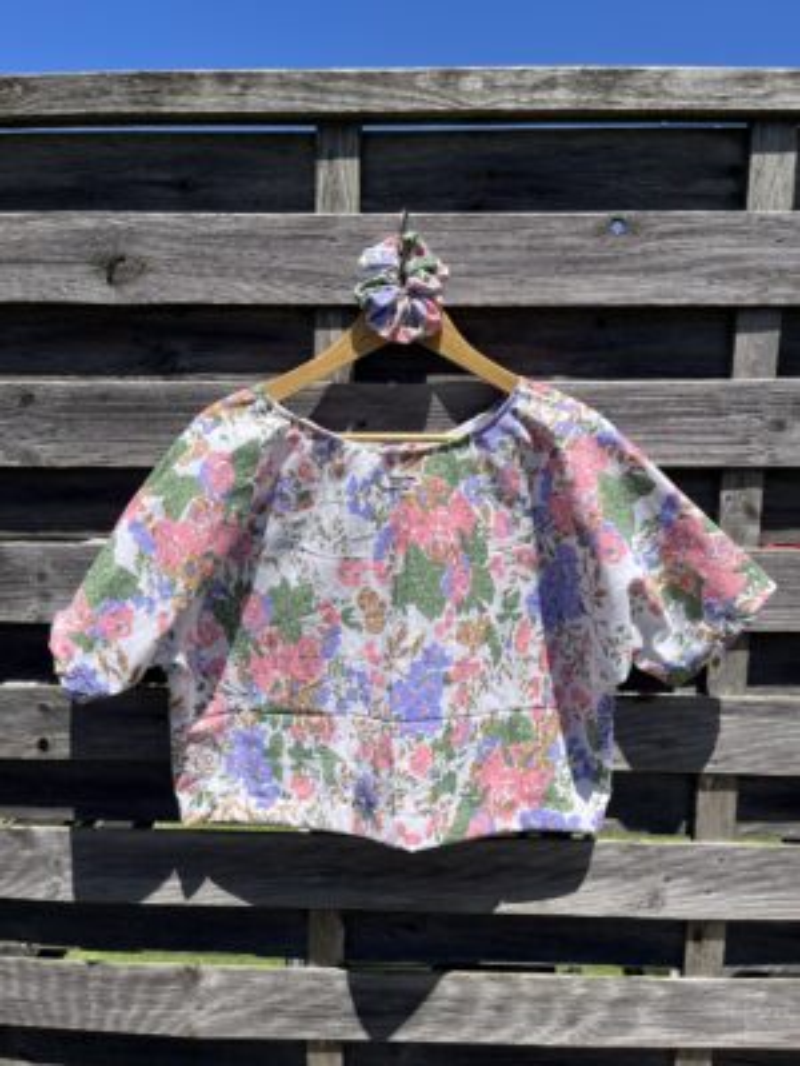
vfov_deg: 67.3
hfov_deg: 53.1
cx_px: 400
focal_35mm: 26
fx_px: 801
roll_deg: -0.9
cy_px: 533
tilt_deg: -7.9
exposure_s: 1/4484
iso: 50
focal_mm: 5.1
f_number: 1.6
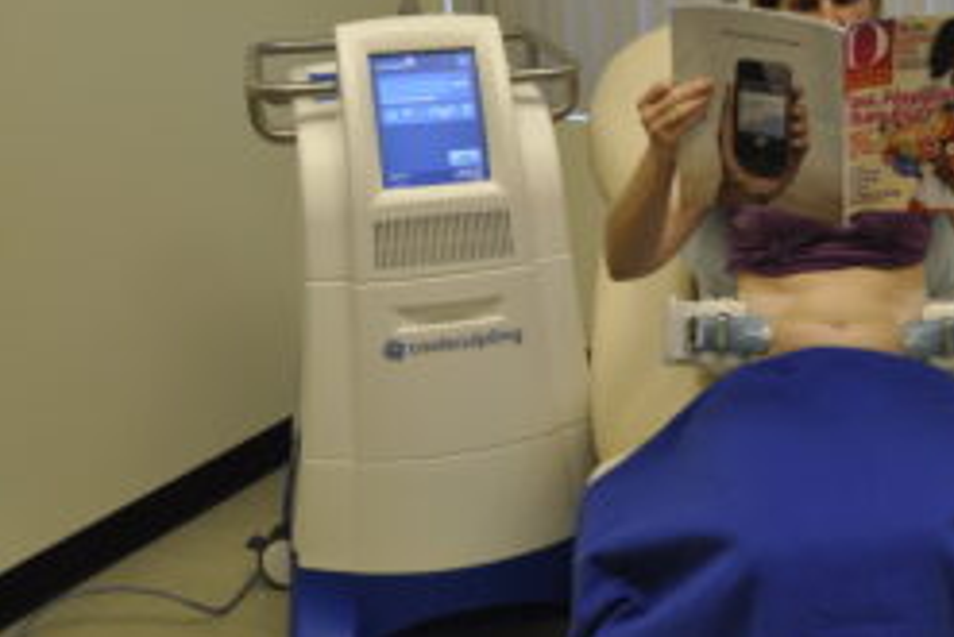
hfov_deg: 37.0
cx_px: 807
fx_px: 1352
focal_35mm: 51
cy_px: 212
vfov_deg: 26.4
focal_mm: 20
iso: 500
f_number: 4
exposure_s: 1/60
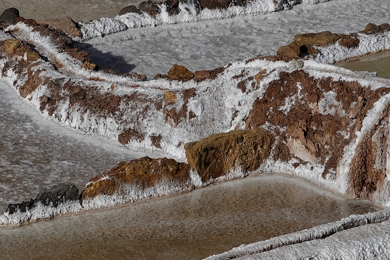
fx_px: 7528
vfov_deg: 2.0
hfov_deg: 3.0
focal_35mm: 695
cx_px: -130
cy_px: 335
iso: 100
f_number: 7.1
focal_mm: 78.39
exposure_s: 1/1000
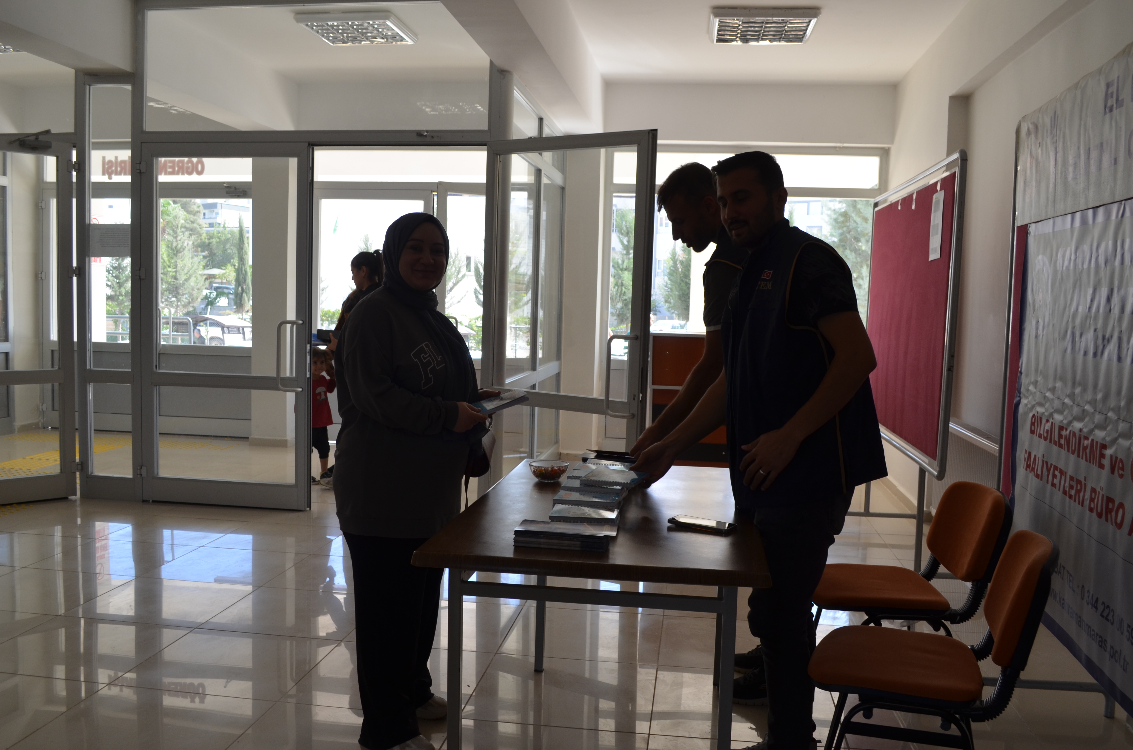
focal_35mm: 33
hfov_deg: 57.3
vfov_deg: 39.8
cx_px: 566
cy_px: 375
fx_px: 1036
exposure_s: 1/125
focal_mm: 22
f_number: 5.6
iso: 220
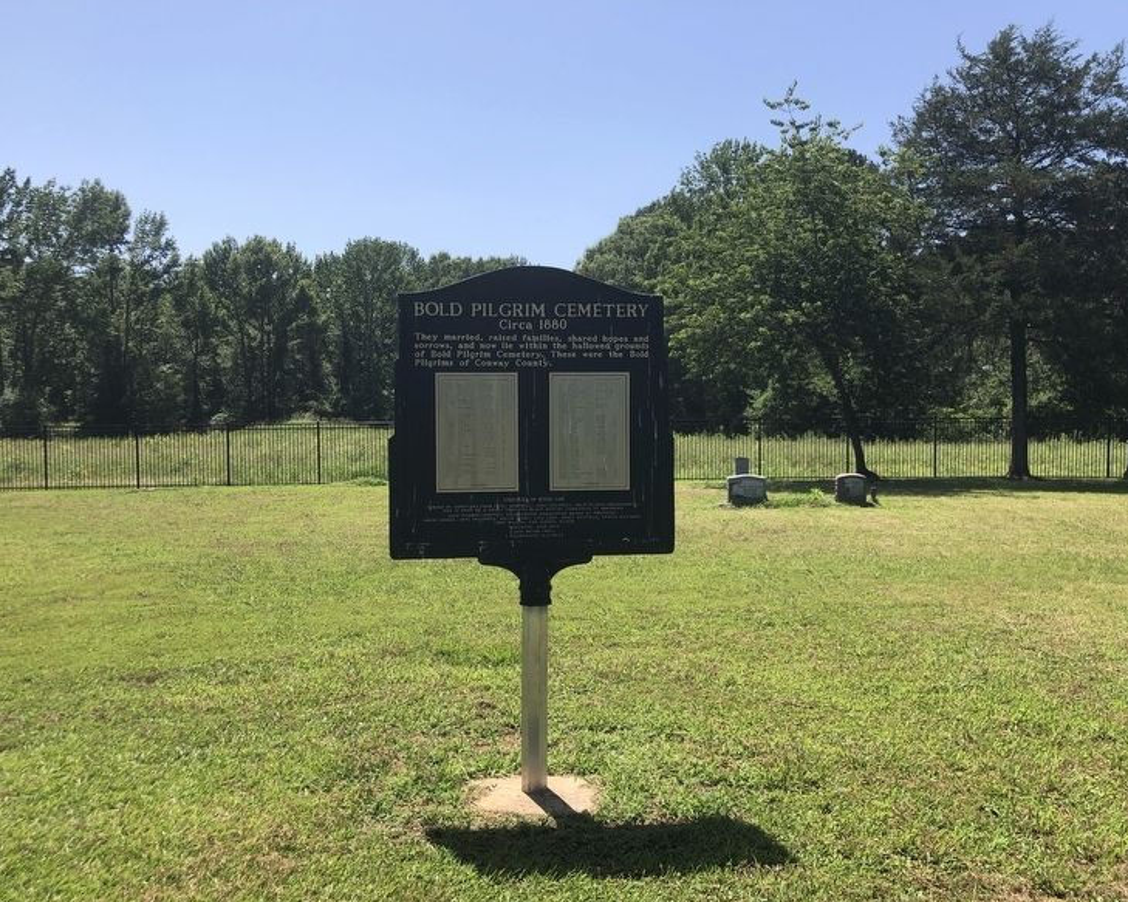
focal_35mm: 30
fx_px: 1001
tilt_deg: -1.1
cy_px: 452
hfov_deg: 58.8
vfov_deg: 48.5
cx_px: 569
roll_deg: +0.6
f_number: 1.8
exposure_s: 1/1675
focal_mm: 4
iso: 20
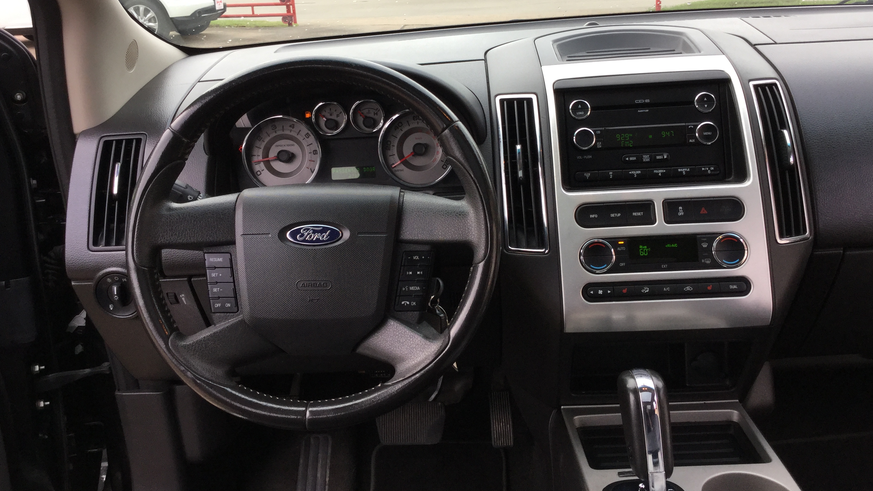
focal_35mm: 34
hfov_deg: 58.0
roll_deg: +2.3
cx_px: 438
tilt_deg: -17.4
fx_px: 787
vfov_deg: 34.5
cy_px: 184
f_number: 2.4
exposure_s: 1/120
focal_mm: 3.3
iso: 32
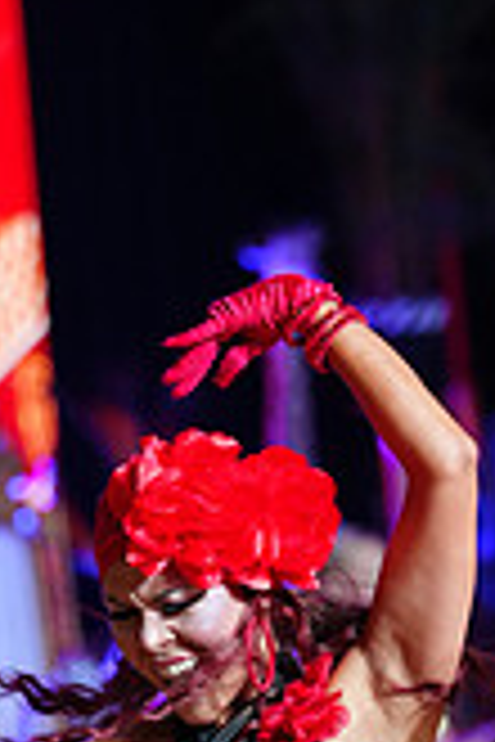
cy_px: 1025
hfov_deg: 3.5
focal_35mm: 394
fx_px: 8126
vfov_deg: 5.2
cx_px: 533
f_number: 2.8
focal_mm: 112
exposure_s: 1/320
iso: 2000
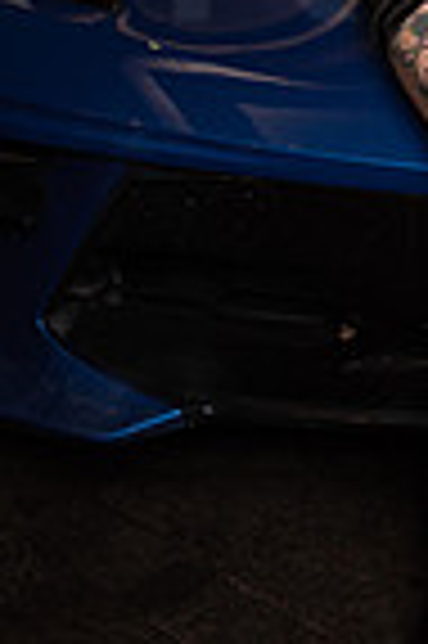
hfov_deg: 12.0
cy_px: -108
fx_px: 1966
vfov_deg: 17.8
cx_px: 568
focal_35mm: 110
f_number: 1.4
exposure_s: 1/640
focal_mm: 35
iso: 500
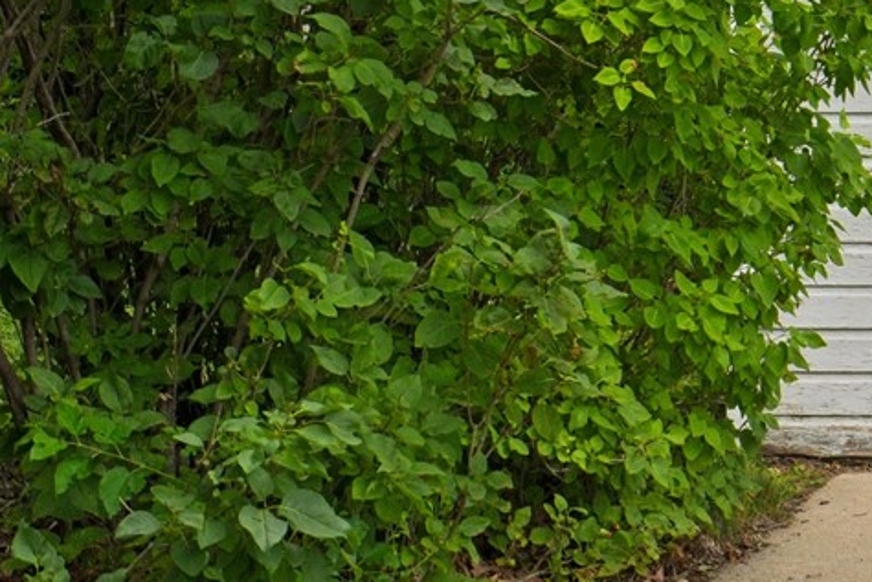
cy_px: 19
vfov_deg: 10.9
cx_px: 1425
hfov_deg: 14.8
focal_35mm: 125
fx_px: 3029
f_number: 9
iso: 400
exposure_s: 1/19
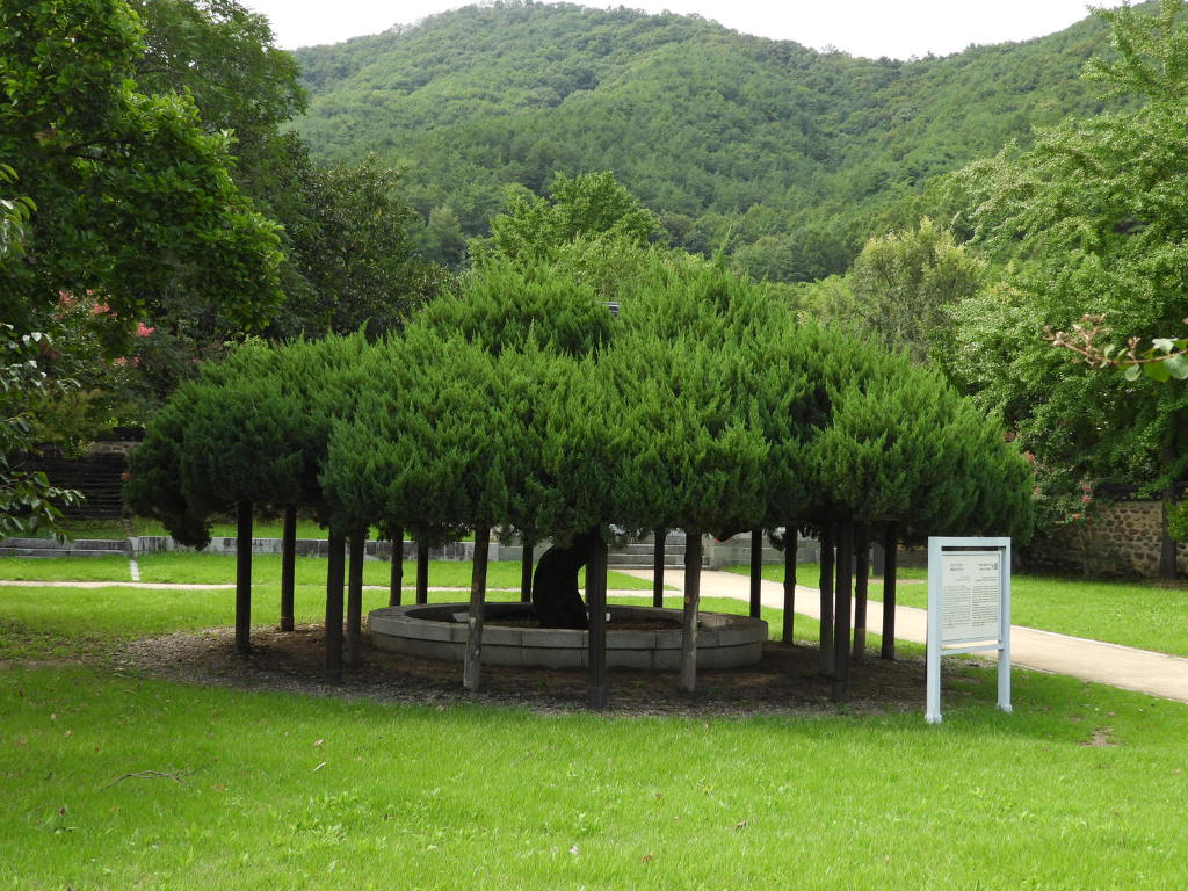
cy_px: 446
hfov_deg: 45.8
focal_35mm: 41
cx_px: 594
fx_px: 1407
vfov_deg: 35.1
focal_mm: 7.4
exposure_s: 1/320
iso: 100
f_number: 3.2
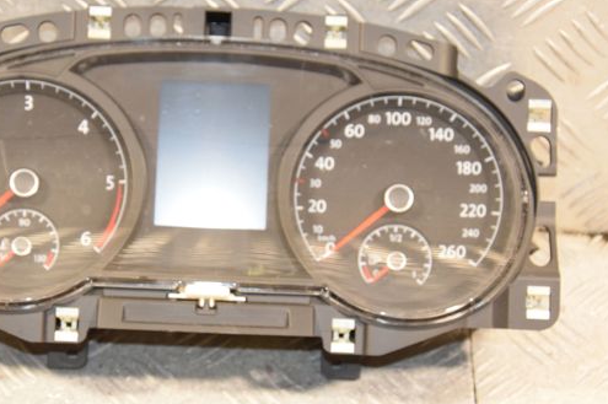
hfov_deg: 21.0
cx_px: 221
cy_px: 214
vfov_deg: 14.1
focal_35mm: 97
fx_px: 1637
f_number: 5.6
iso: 1600
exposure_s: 1/125
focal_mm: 50
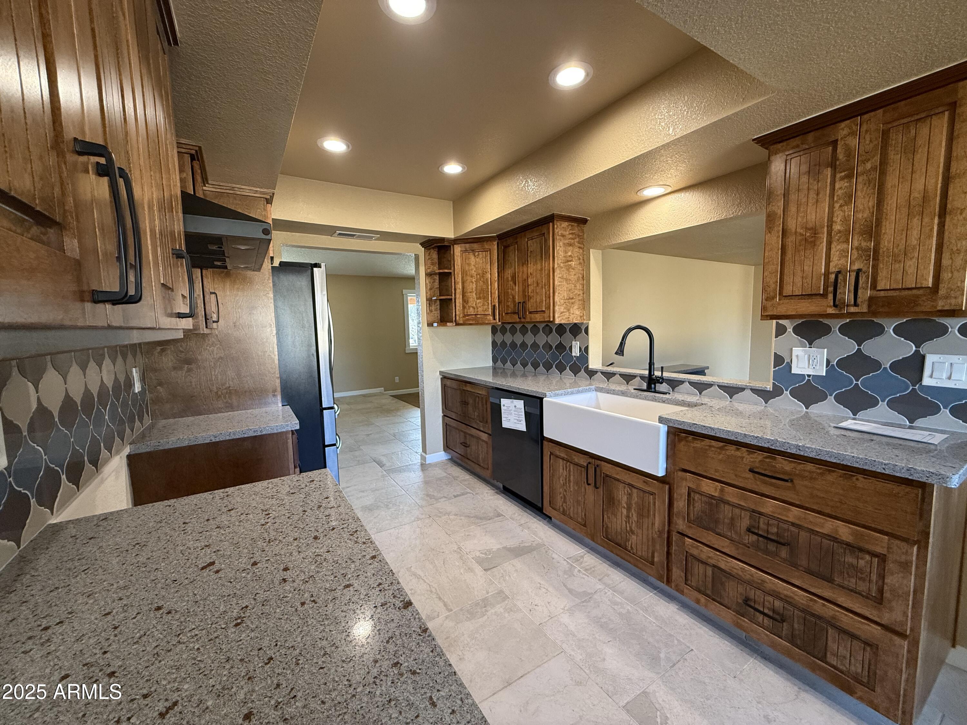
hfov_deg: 102.1
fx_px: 391
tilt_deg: -5.4
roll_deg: +1.1
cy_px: 362
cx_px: 484
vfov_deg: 85.7
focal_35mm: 14
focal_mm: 2.22
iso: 250
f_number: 2.2
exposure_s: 1/99
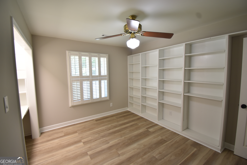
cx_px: 124
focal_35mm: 15
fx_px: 103
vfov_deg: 77.3
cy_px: 82
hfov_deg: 100.4
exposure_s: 1/15
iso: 220
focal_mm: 10
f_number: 4.5
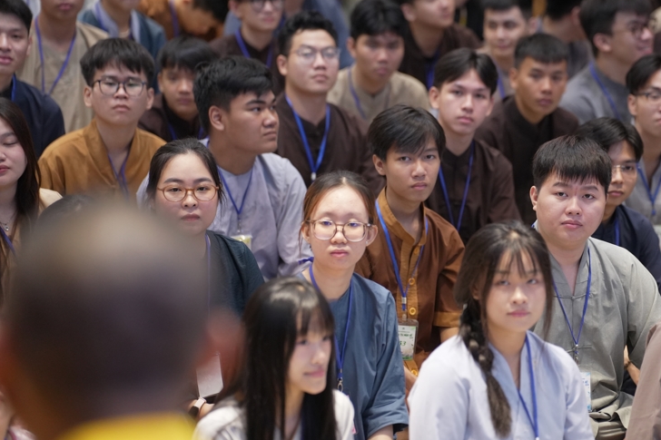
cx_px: 431
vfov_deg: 6.8
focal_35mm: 201
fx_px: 3690
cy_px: 209
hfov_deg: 10.2
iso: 2500
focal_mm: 150
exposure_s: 1/160
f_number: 2.8
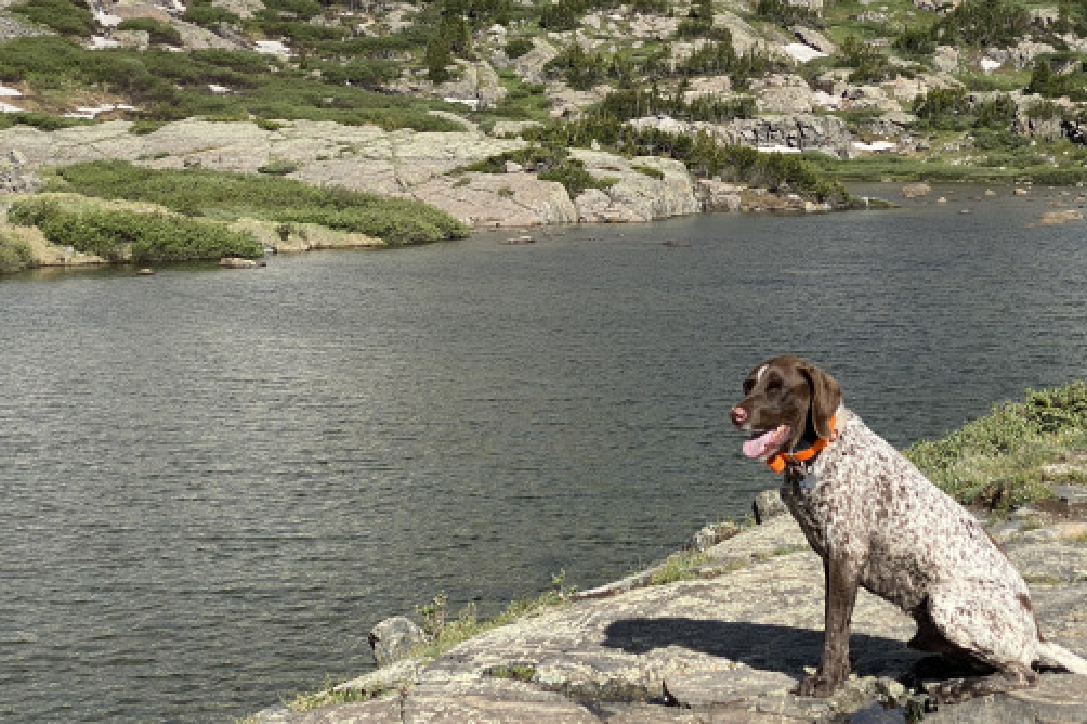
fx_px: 2082
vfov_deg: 19.7
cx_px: 650
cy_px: 288
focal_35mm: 69
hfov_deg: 29.2
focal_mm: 6
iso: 20
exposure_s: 1/1845
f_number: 2
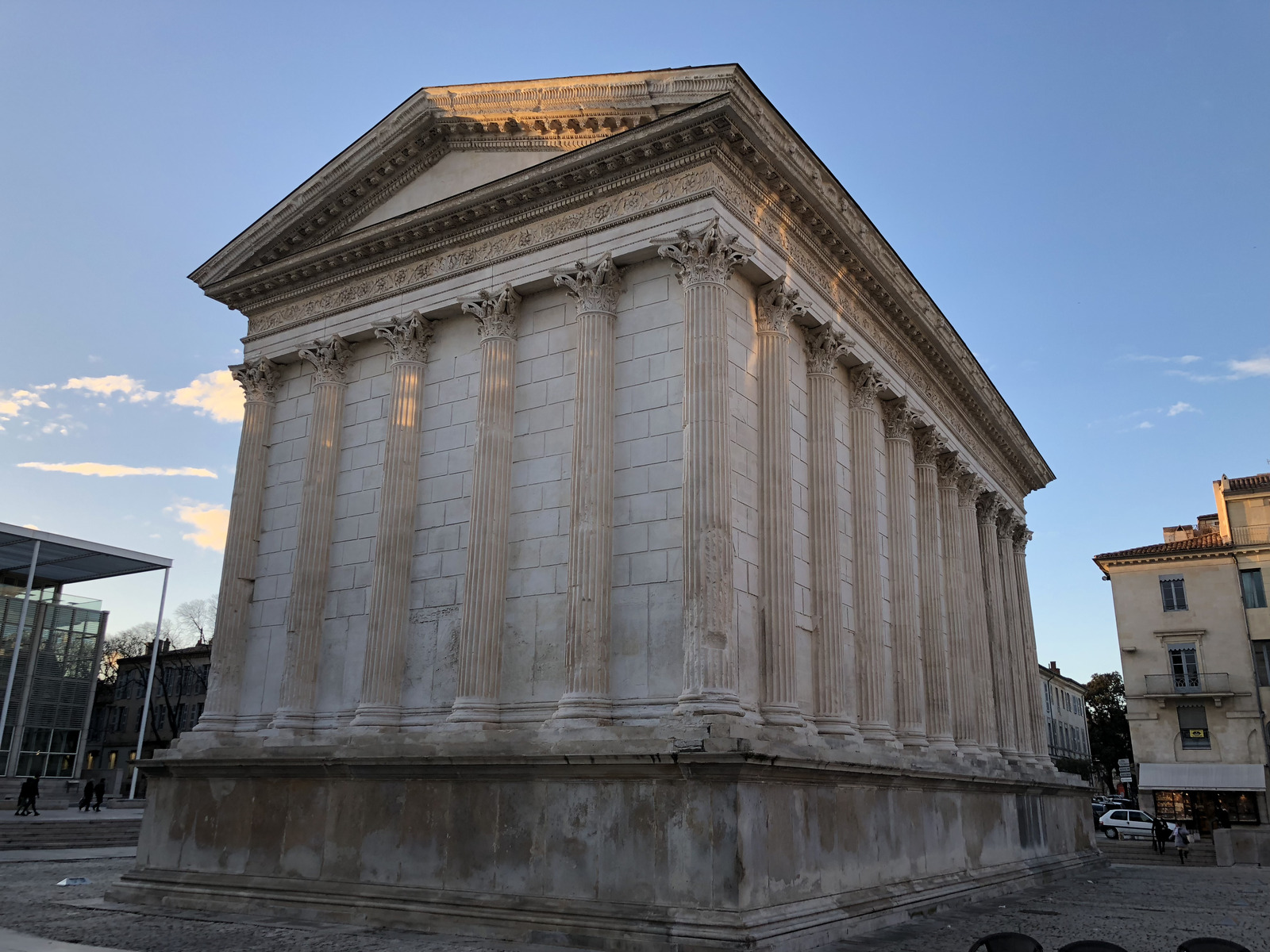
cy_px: 476
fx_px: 1027
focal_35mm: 28
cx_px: 635
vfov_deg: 49.7
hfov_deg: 63.4
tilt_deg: +17.8
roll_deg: -0.5
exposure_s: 1/163
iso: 20
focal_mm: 4
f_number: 1.8
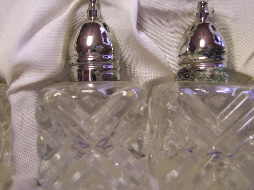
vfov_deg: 38.7
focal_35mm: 37
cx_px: 127
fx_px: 271
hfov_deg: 50.1
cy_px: 95
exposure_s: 1/30
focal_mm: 5.6
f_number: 2.8
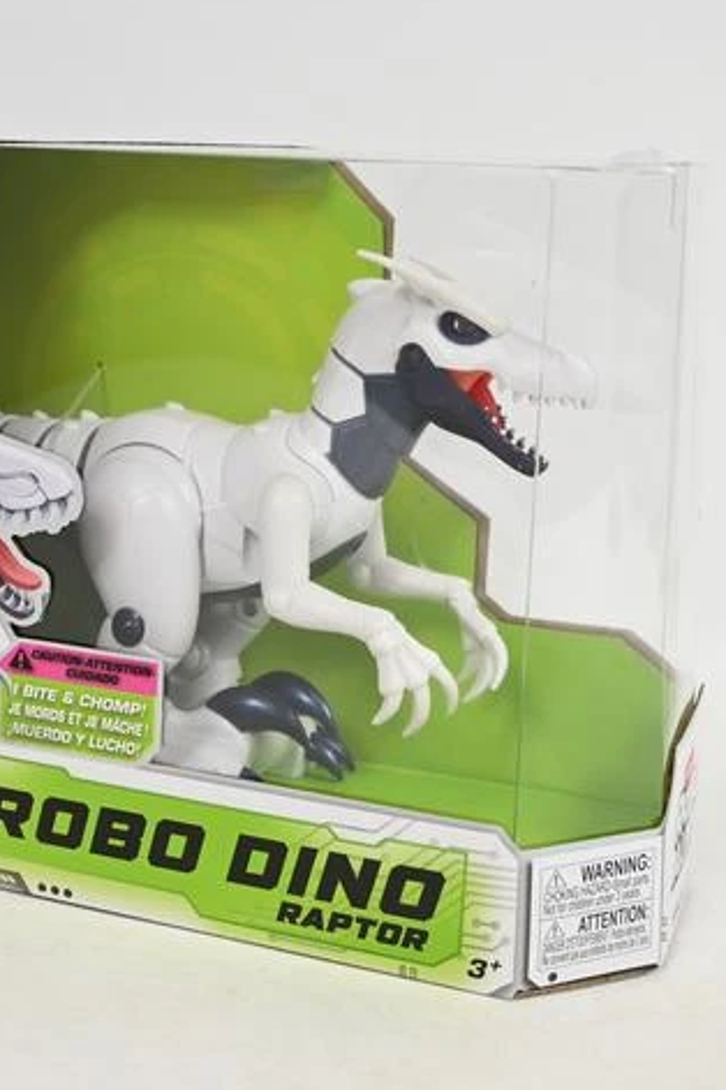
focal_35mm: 53
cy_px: 539
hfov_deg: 25.3
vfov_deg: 37.7
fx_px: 1596
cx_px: 180
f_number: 4.2
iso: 400
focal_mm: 23
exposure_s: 1/160
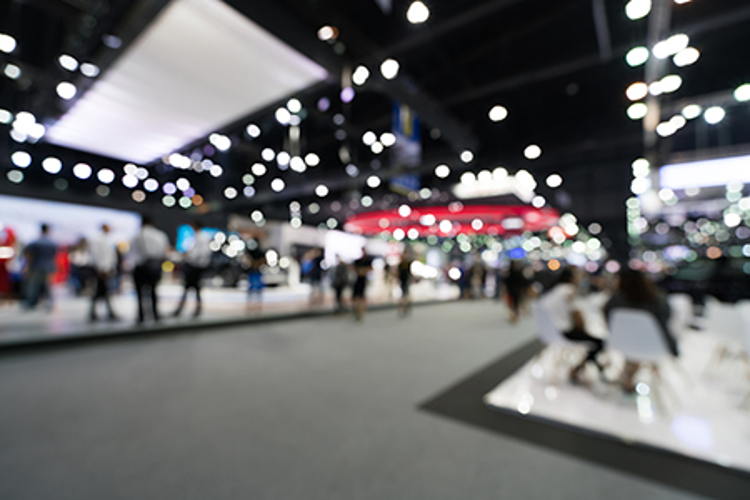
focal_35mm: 16
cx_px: 375
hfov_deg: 96.7
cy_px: 250
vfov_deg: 73.7
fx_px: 333
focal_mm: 16
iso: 100
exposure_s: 1/25
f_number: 4
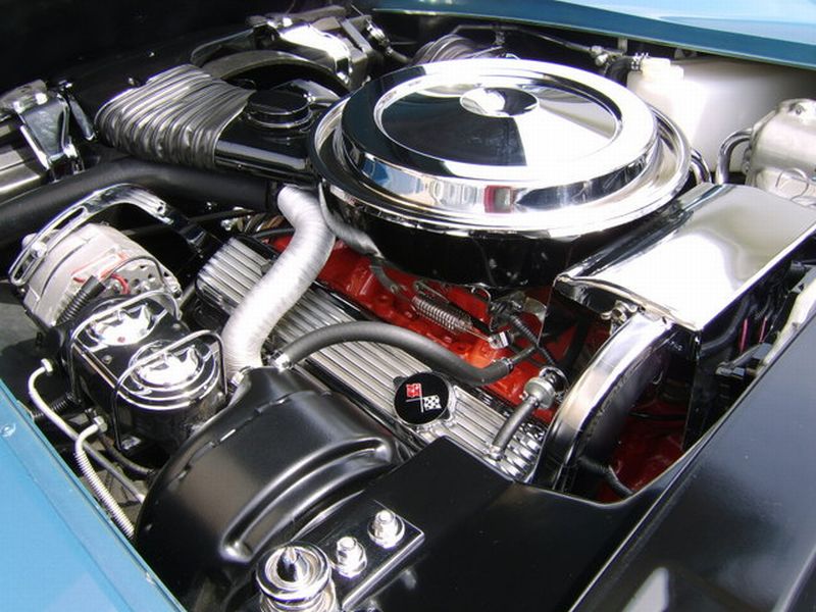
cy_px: 306
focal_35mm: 31
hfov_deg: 58.4
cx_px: 408
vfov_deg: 45.4
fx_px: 731
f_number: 5.6
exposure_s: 1/104
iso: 71
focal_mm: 8.13
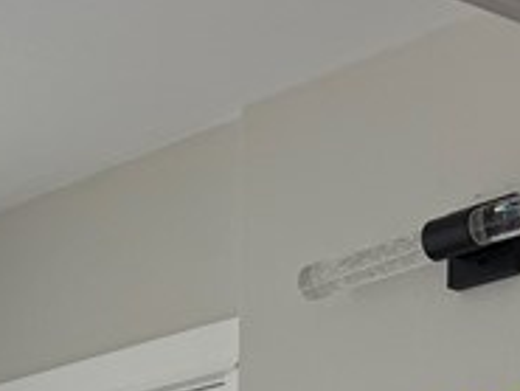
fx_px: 1999
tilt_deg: +1.2
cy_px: 869
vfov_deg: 10.0
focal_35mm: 133
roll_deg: -1.7
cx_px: -354
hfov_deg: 13.6
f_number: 1.78
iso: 80
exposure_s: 1/235
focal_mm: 6.76
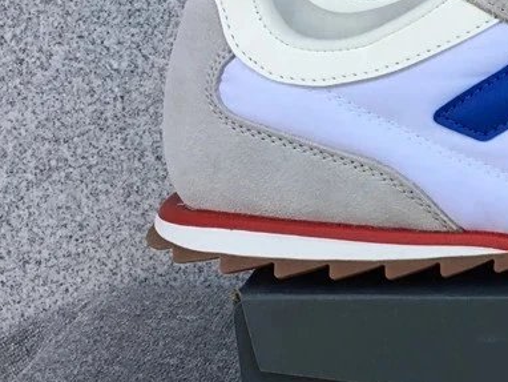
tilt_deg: -18.7
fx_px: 1072
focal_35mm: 73
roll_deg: +0.2
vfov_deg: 20.1
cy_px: 244
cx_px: 572
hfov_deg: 24.7
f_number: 2.4
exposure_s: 1/202
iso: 25
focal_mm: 3.3
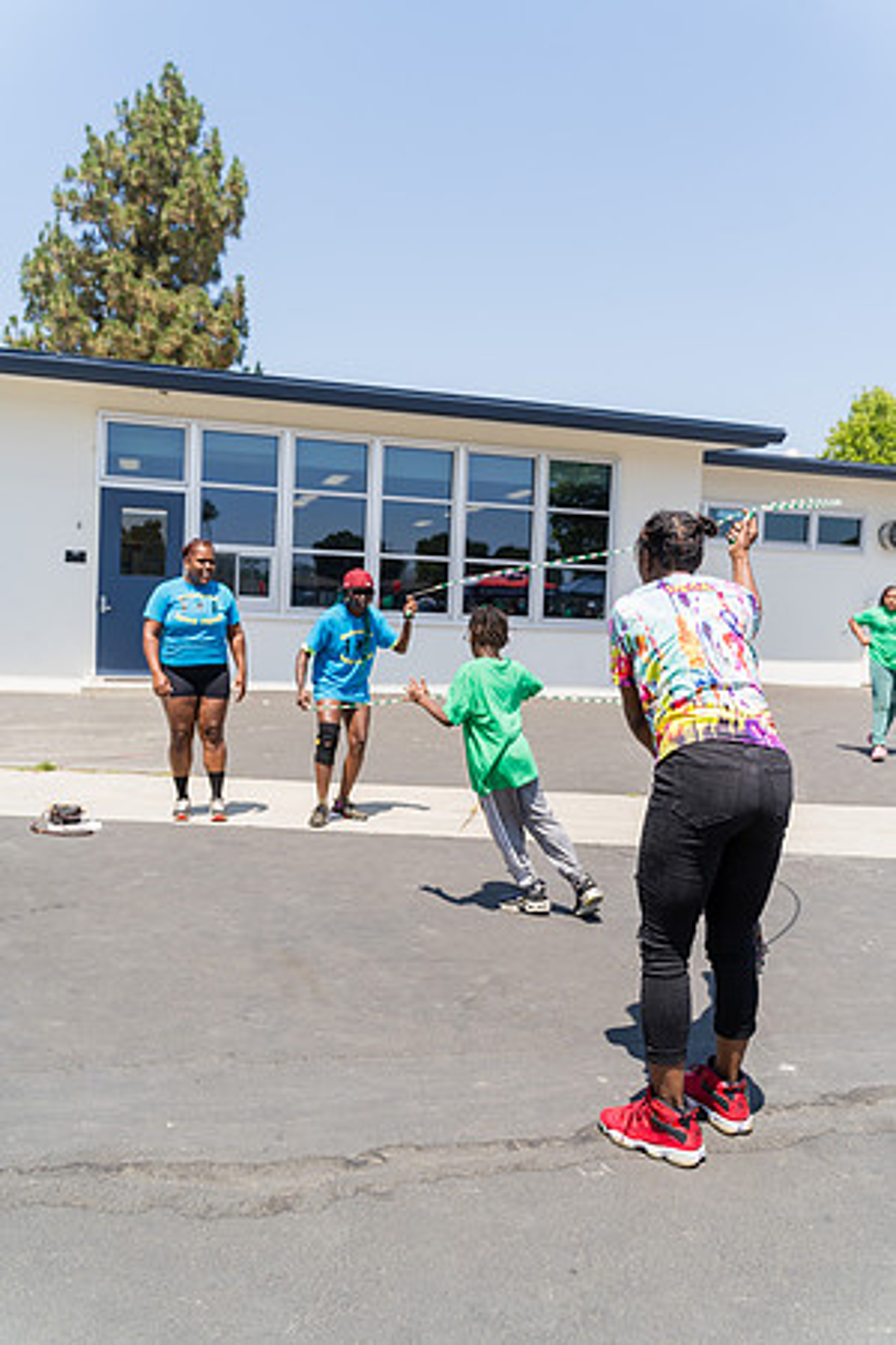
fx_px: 1045
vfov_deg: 65.5
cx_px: 448
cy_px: 672
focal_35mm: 28
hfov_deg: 46.4
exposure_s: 1/640
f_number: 4
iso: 100
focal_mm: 28
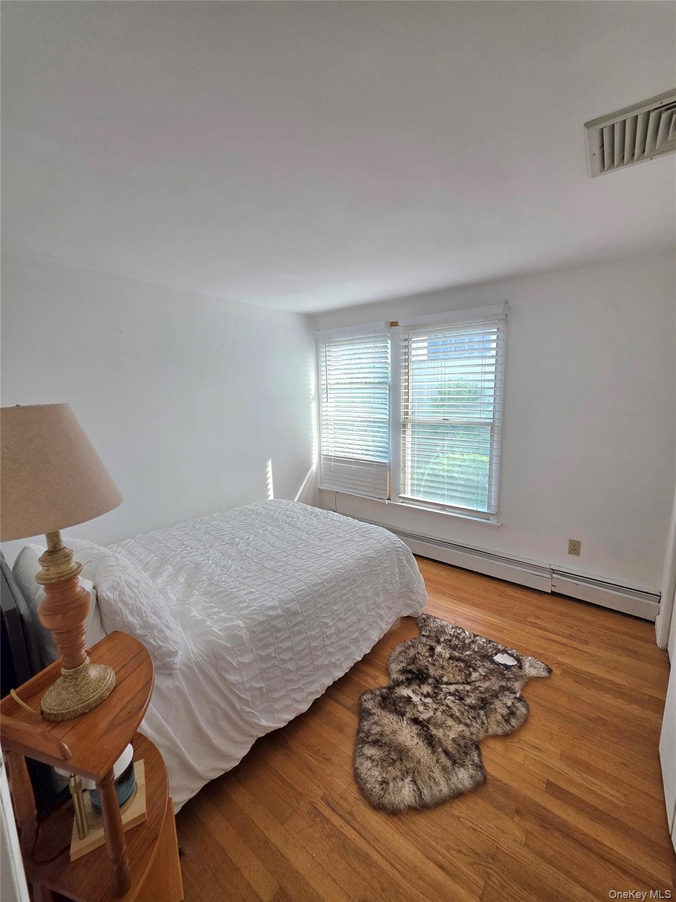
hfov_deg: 89.9
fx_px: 338
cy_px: 451
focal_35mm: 13
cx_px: 338
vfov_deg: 106.2
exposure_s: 1/120
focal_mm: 2.2
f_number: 1.9
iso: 100
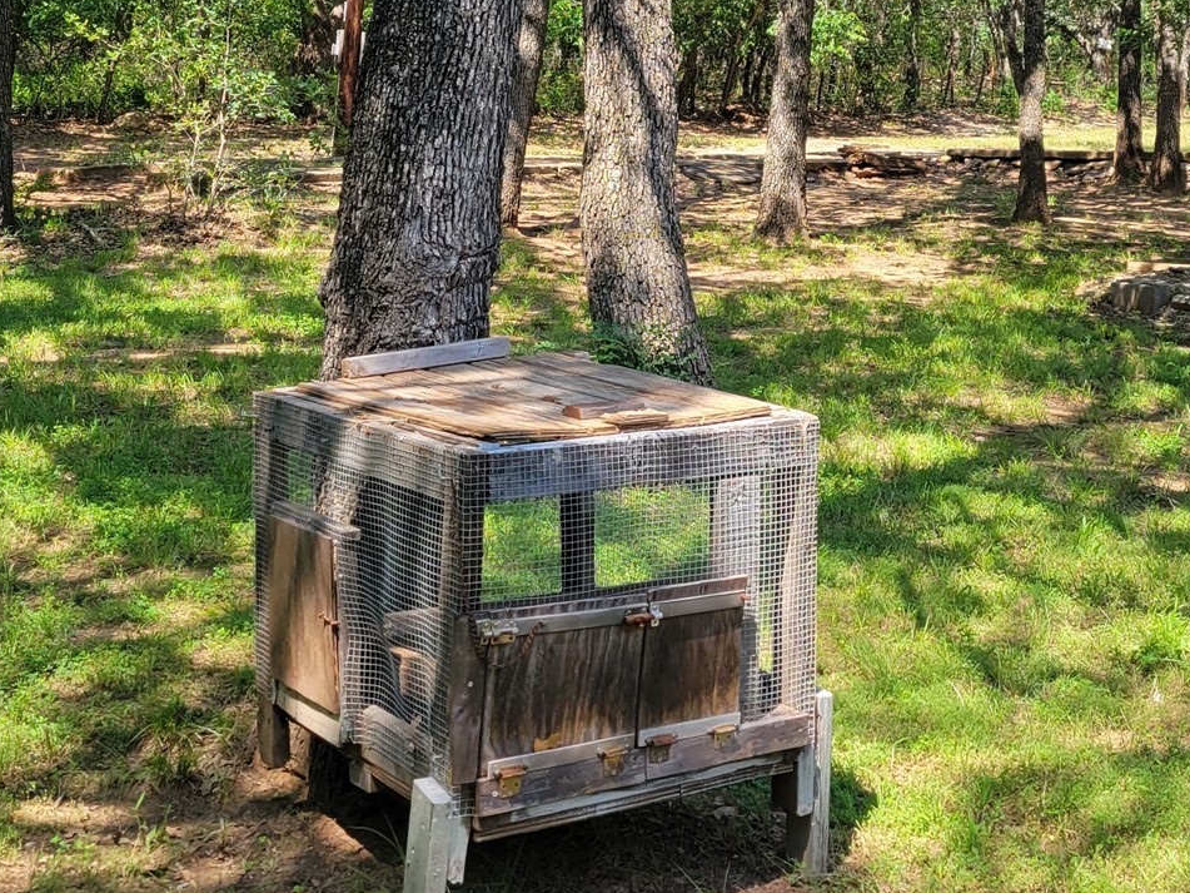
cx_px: 725
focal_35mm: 56
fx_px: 1925
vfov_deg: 25.4
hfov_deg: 34.2
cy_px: 105
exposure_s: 1/593
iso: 40
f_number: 1.8
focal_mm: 5.4
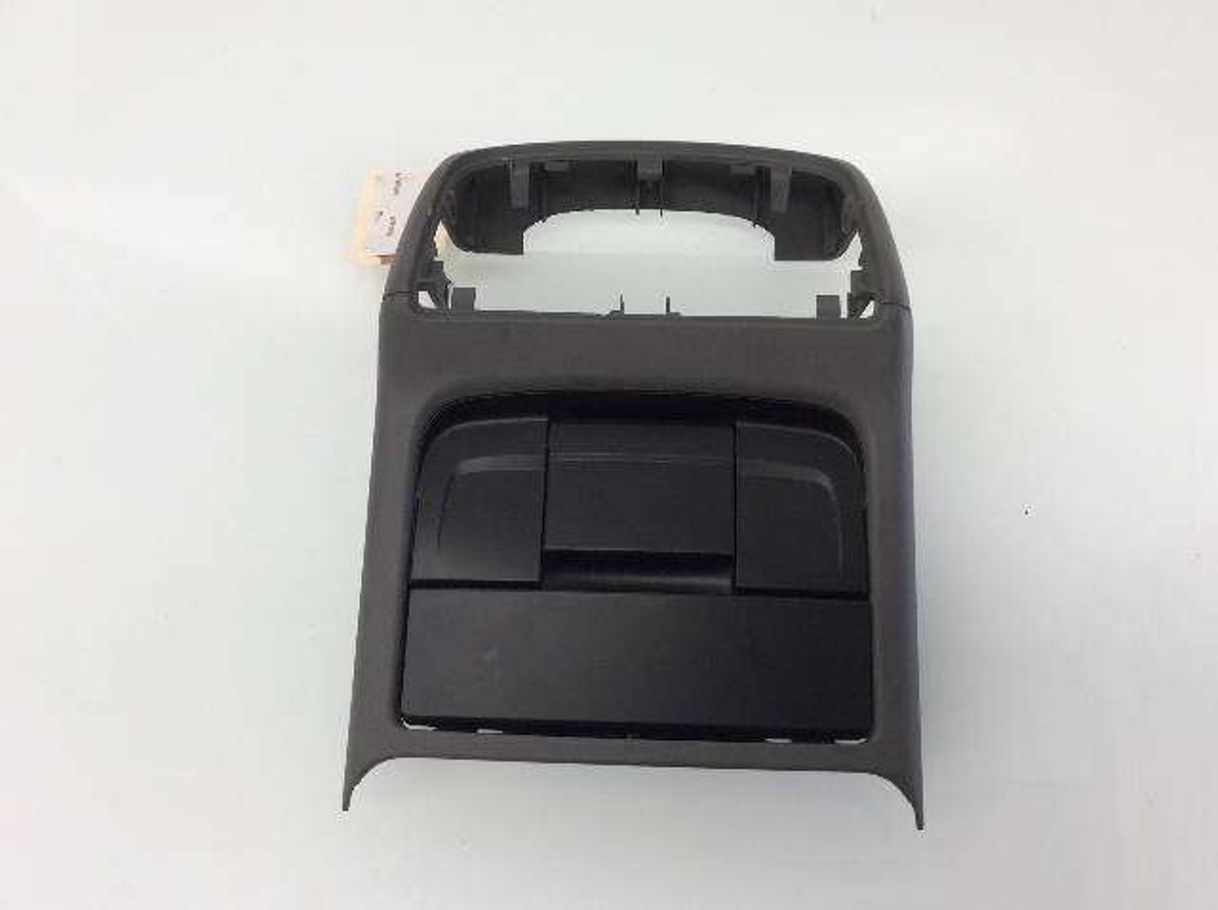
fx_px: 1124
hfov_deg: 56.9
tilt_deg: -68.3
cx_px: 609
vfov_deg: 44.1
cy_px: 455
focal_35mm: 32
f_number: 2.4
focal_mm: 3.3
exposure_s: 1/60
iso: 50
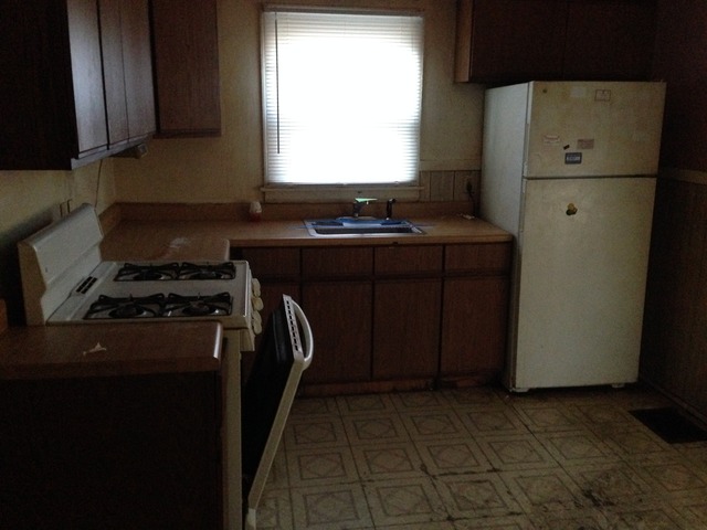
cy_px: 265
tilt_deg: -15.4
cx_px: 354
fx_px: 674
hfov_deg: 55.4
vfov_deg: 42.9
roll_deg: -2.1
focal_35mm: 33
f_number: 2.4
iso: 800
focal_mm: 4.12
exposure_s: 1/15
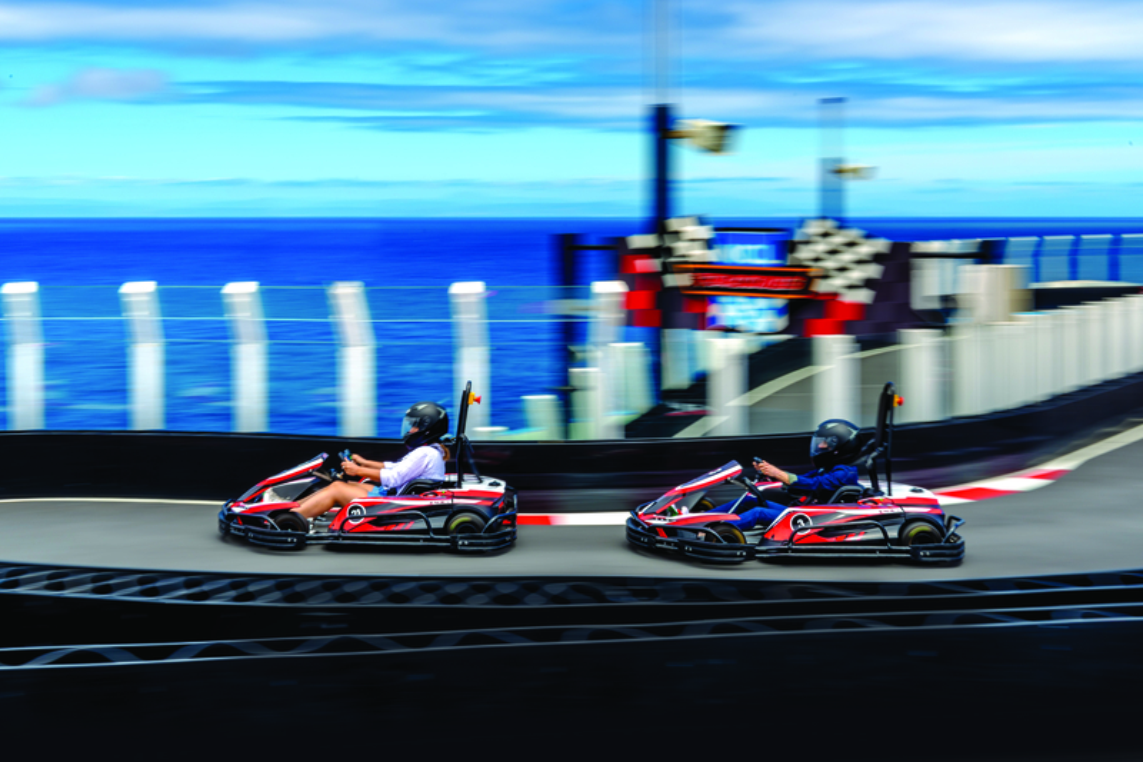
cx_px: 572
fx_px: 1524
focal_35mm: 48
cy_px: 381
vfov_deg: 28.1
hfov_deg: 41.1
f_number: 22
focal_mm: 48
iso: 31
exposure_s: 1/15
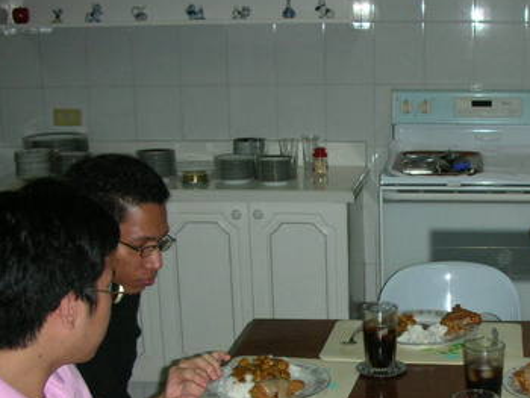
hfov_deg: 29.6
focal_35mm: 64
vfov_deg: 22.8
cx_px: 424
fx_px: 981
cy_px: 283
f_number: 3
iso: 102
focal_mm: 5.8
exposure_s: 1/60.1
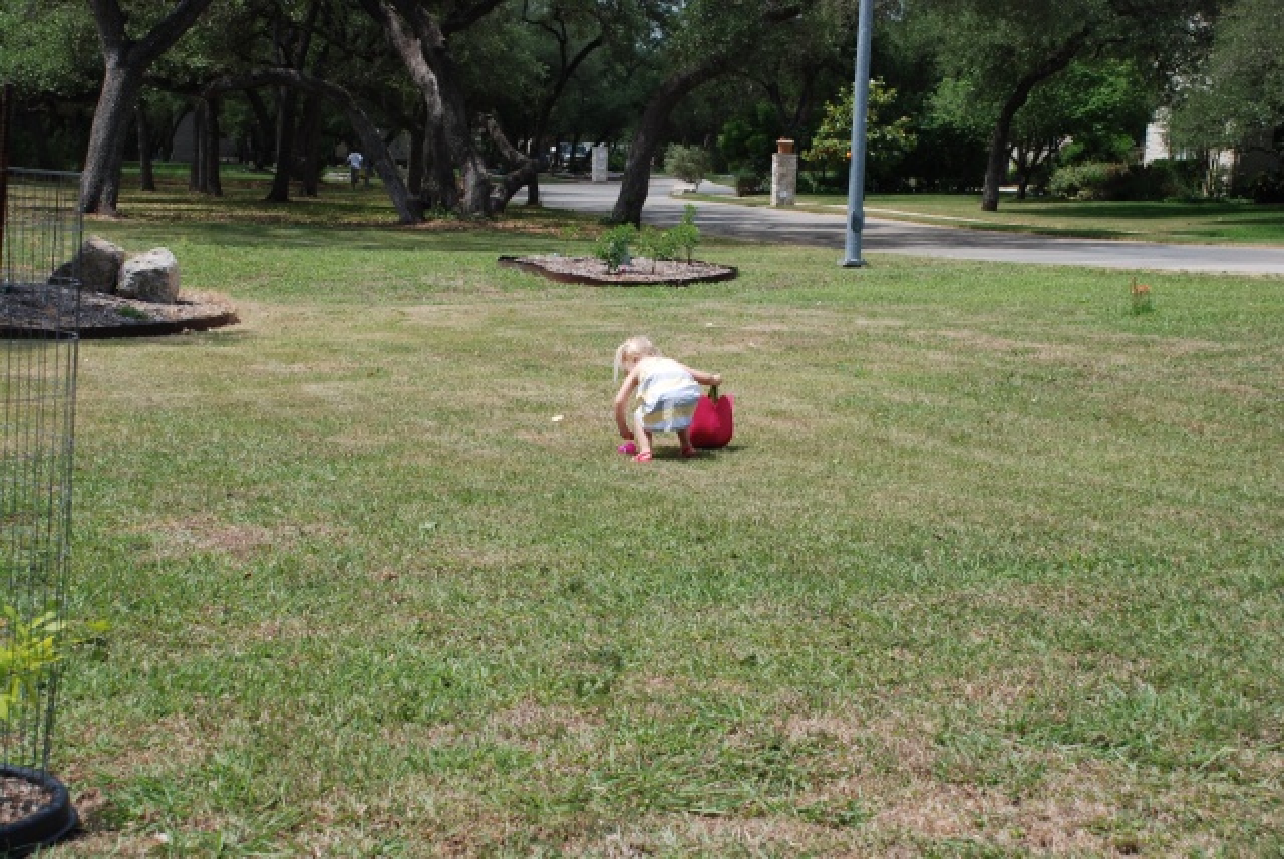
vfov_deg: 22.7
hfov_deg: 33.4
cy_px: 430
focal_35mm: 60
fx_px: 2142
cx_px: 642
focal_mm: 40
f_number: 8
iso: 100
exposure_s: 1/250
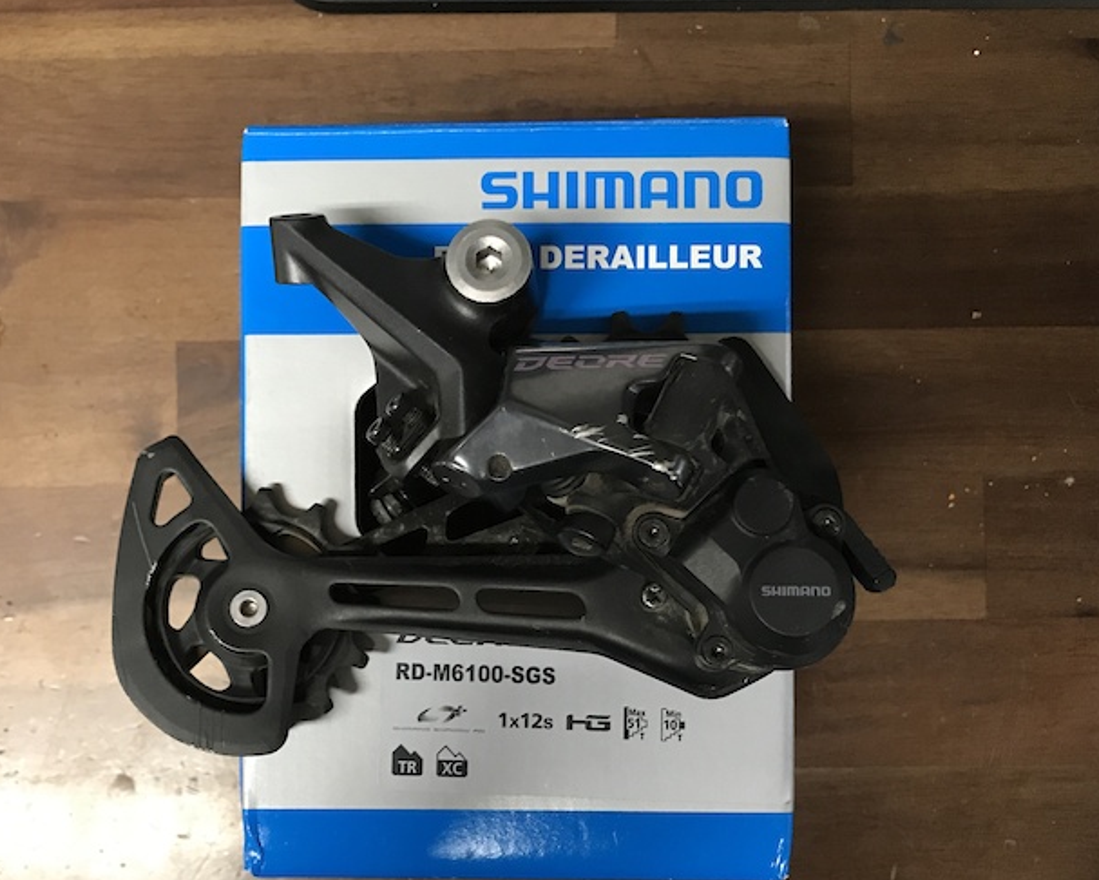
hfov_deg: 50.1
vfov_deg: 41.0
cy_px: 531
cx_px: 467
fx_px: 1171
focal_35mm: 36
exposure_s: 1/15
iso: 50
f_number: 1.8
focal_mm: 3.99
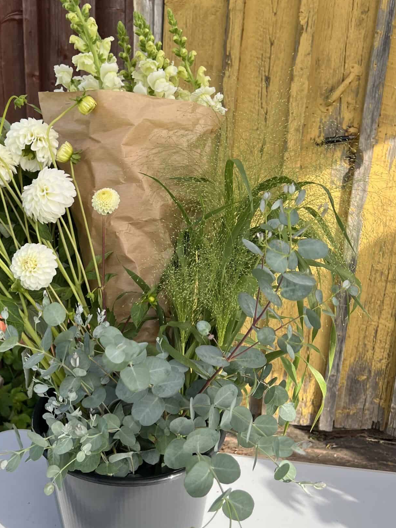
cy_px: 285
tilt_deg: -21.0
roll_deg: -1.3
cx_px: 107
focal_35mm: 41
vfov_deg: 45.7
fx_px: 625
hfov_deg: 34.5
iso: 50
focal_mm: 5.7
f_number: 1.5
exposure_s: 1/1112
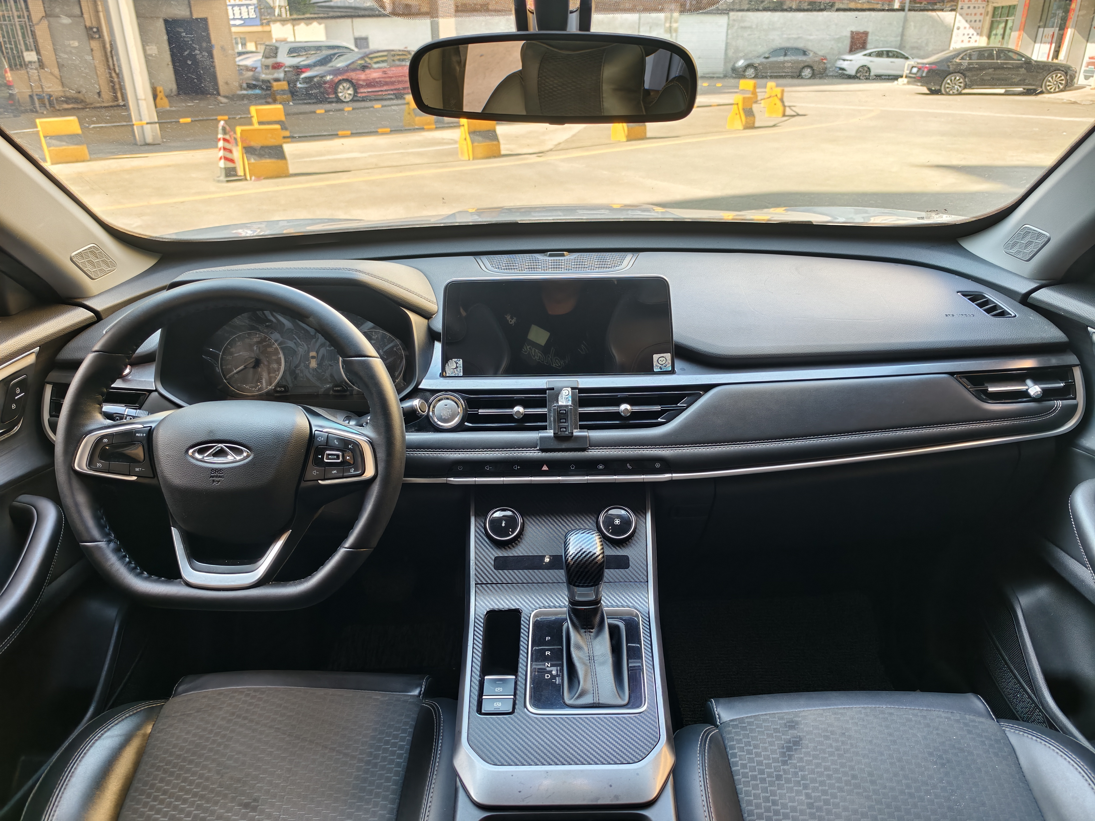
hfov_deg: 73.9
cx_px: 548
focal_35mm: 23
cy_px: 410
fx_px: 728
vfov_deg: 58.9
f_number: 1.57
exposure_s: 1/100
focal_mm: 5.6
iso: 234
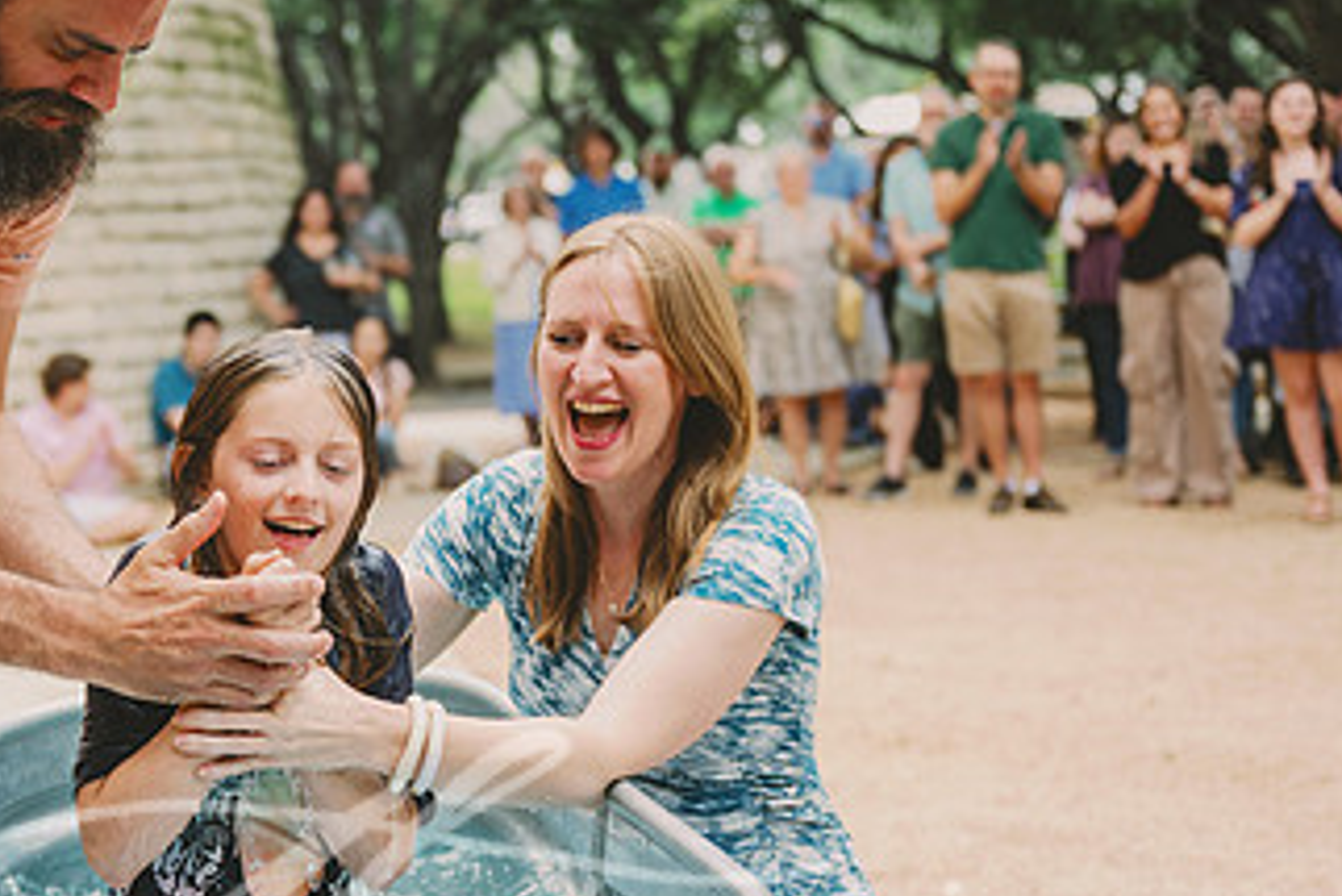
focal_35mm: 81
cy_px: 494
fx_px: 3021
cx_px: 329
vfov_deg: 16.9
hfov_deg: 24.8
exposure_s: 1/640
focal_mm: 45
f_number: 2.8
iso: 250
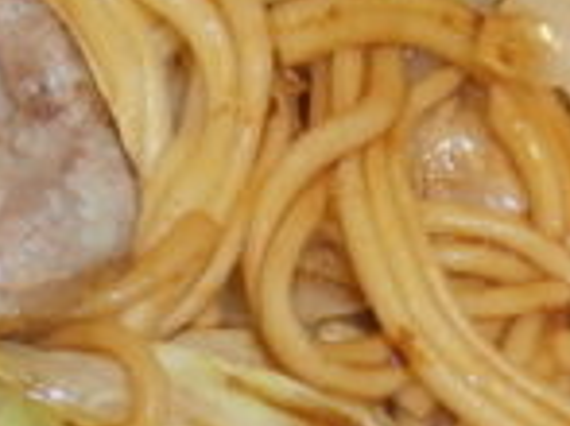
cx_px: -105
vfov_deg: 7.5
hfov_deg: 9.8
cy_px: 252
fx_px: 3274
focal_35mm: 199
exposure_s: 1/30
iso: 200
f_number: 3.9
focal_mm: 6.67
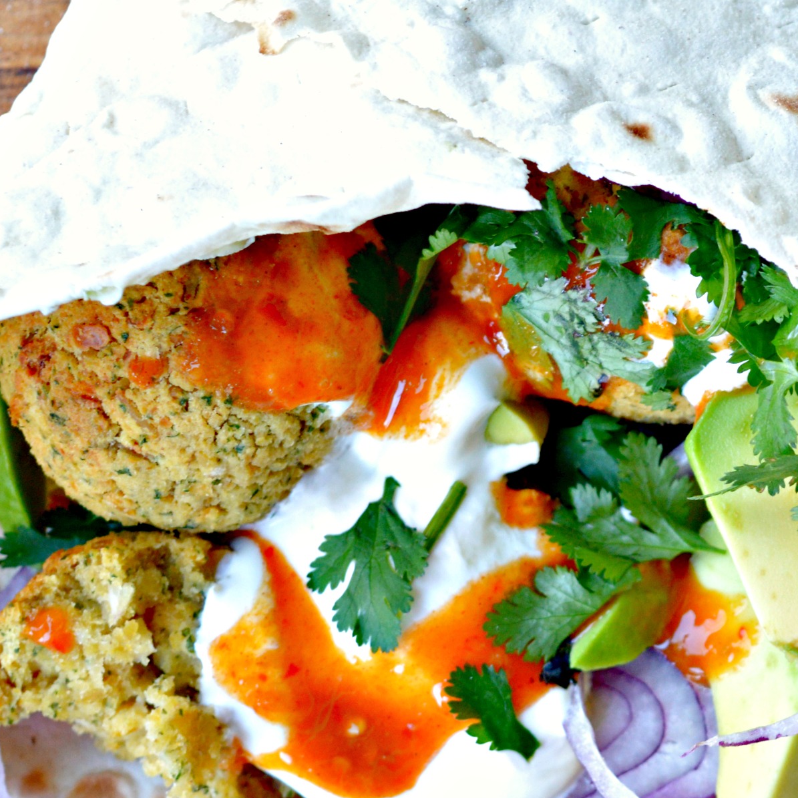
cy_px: 374
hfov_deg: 10.2
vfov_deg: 10.3
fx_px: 4434
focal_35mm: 170
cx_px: 890
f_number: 5.6
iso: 400
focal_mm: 48
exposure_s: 1/15
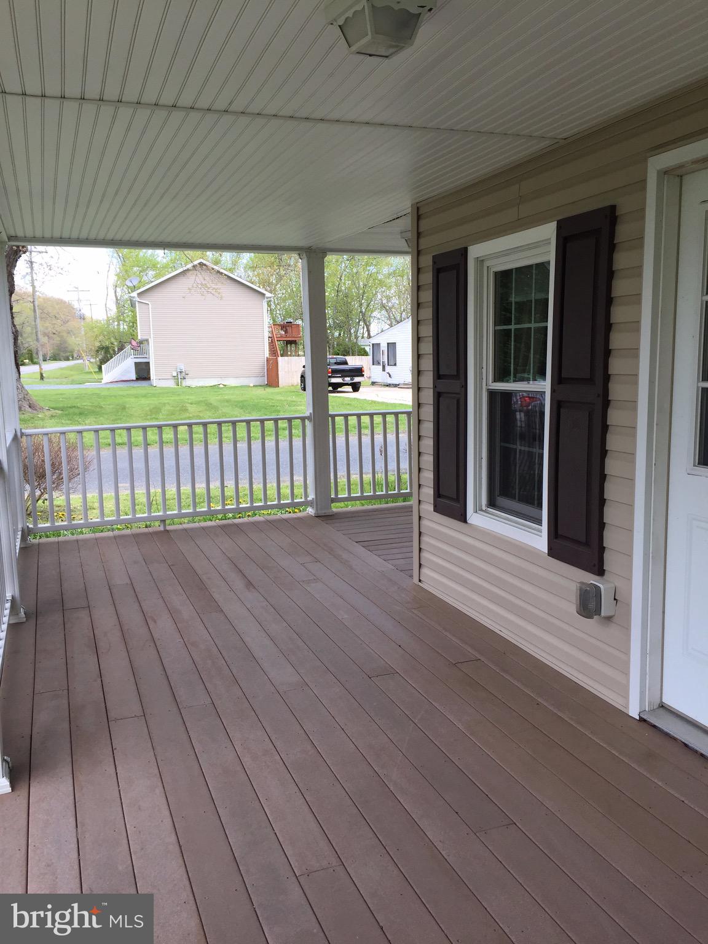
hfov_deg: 48.2
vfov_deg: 61.7
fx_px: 791
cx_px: 354
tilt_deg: -7.0
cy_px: 472
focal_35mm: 29
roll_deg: +1.1
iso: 32
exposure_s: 1/460
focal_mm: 4.15
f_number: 2.2
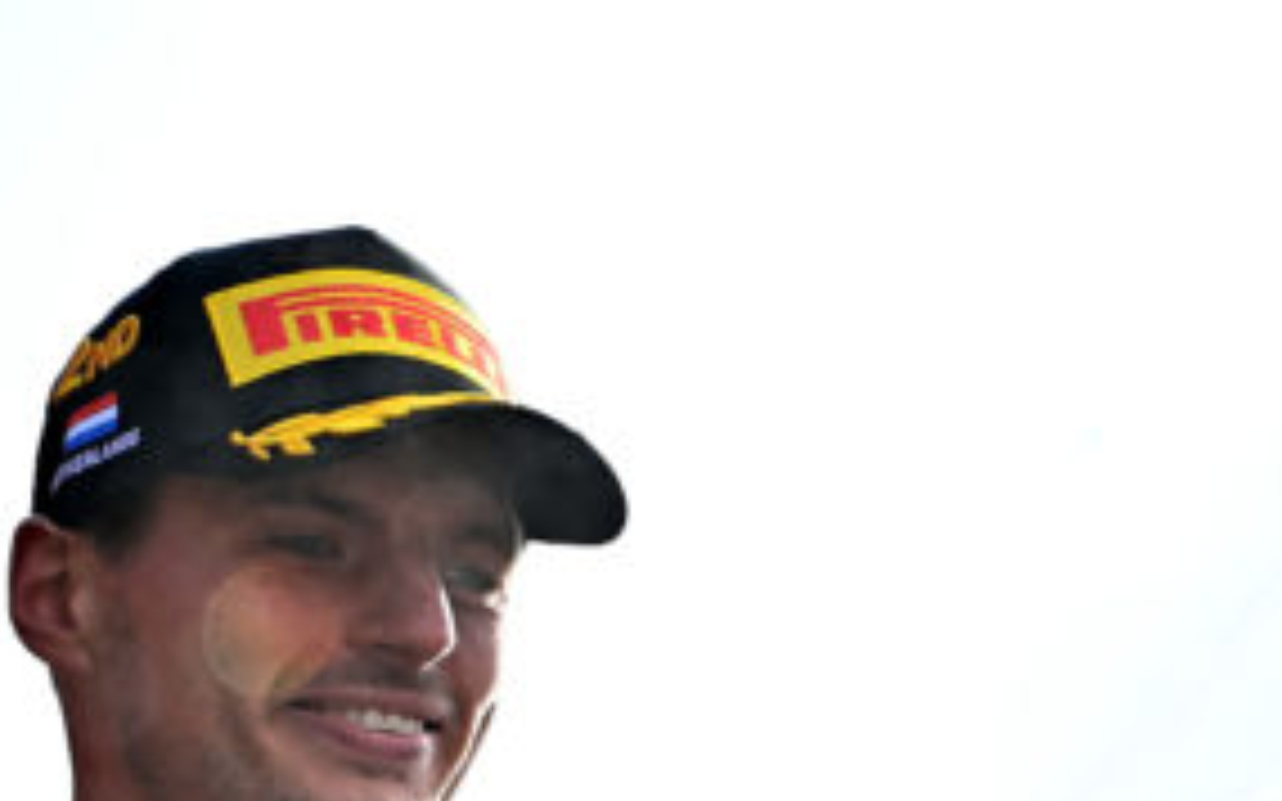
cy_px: 940
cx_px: 378
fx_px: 18758
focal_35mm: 537
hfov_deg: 3.9
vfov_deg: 2.4
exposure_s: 1/640
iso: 100
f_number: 2.8
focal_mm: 200
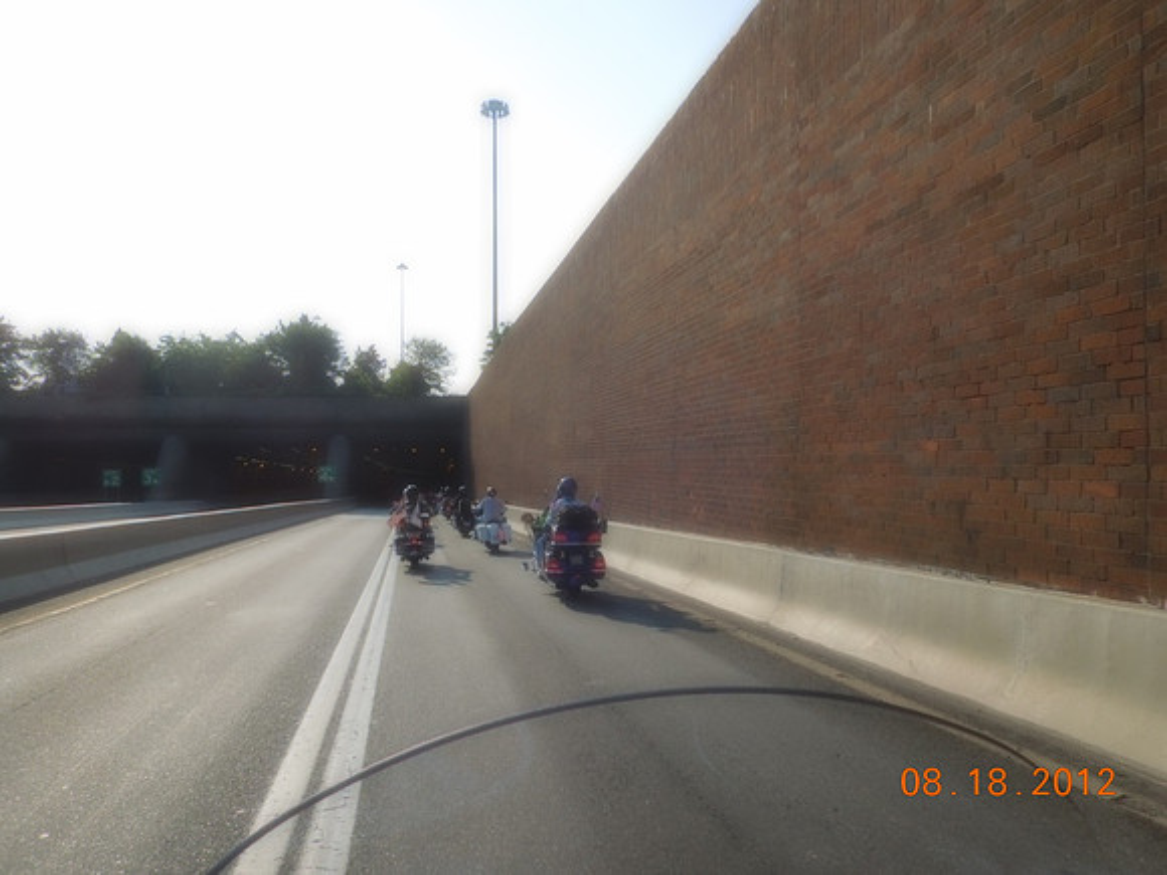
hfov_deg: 69.4
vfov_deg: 54.9
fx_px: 843
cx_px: 584
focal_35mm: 25
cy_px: 438
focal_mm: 4.5
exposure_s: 1/1250
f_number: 3.3
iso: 100
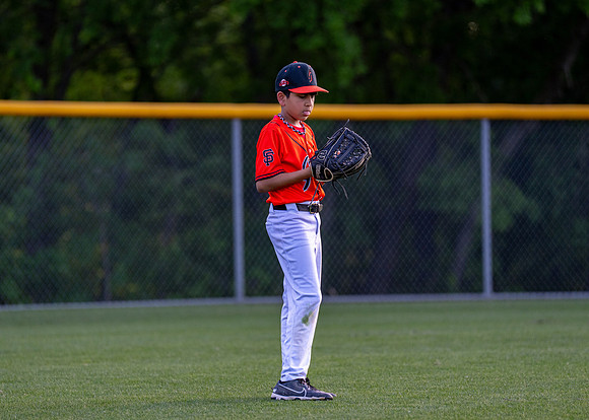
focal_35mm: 280
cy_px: 228
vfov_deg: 5.1
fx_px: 4688
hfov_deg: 7.2
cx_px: 272
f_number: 2.8
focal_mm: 200
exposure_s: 1/2000
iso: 500
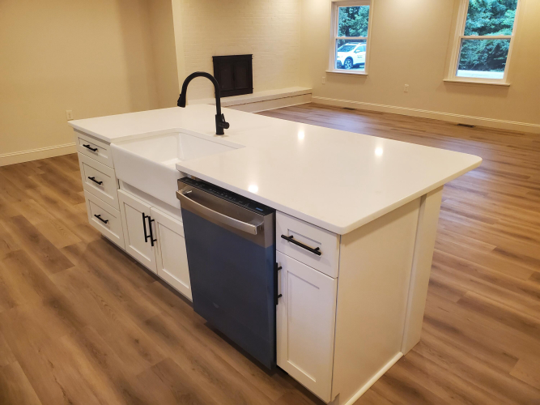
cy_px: 202
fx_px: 406
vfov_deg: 53.0
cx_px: 270
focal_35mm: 26
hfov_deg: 67.3
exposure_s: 1/60
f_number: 2.4
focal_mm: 4.3
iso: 250
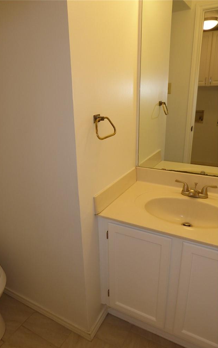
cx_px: 85
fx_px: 247
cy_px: 177
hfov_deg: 47.3
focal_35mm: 26
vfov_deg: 70.4
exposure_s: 1/60
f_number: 3.3
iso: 100
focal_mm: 4.3
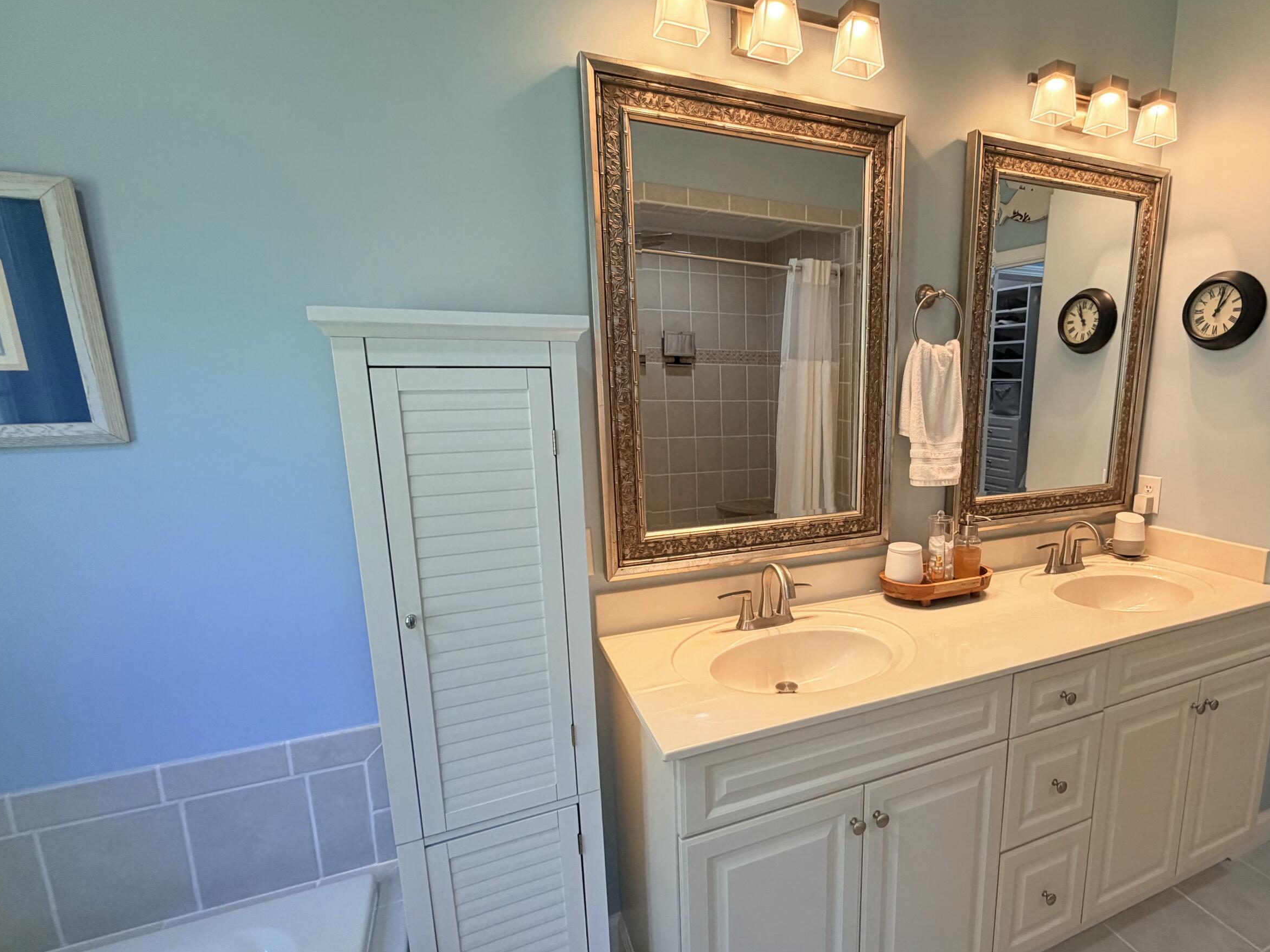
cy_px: 504
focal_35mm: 18
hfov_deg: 86.6
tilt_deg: -11.1
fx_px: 660
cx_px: 768
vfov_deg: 71.5
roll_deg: +0.0
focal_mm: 2.22
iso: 160
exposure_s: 1/120
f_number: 2.2
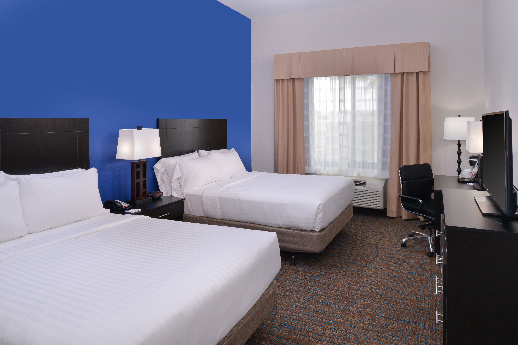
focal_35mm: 24
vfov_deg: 53.2
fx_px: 345
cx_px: 259
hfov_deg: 73.7
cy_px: 172
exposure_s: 1/30
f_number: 13
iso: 400
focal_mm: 24
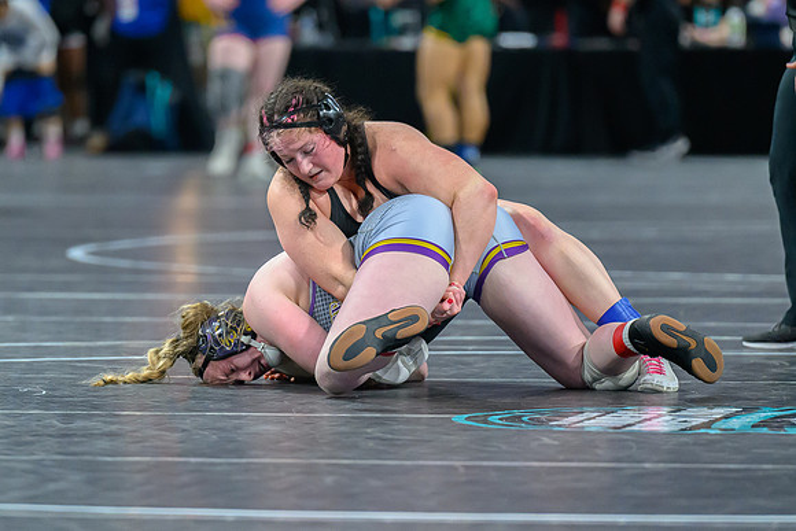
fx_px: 8184
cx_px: 306
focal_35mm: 370
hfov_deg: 5.6
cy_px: 304
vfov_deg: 3.7
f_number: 2.8
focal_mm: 200
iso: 4000
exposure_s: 1/800
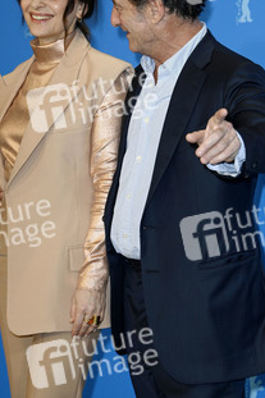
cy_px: 166
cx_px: 129
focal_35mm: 144
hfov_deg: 9.5
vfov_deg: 14.3
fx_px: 1592
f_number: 6.3
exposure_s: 1/160
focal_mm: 112
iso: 1000
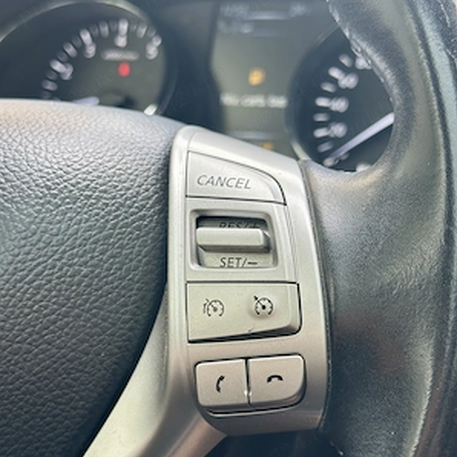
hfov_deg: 30.0
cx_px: 228
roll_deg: +0.1
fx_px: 851
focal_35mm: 57
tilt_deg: -18.6
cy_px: 247
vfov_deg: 30.0
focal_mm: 6.86
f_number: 1.78
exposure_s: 1/121
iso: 50
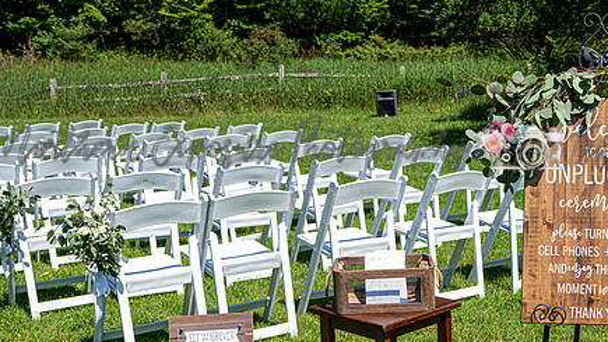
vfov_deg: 21.2
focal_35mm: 56
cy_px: 282
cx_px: 438
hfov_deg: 36.5
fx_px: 903
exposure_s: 1/400
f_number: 7.1
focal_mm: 34.5
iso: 100
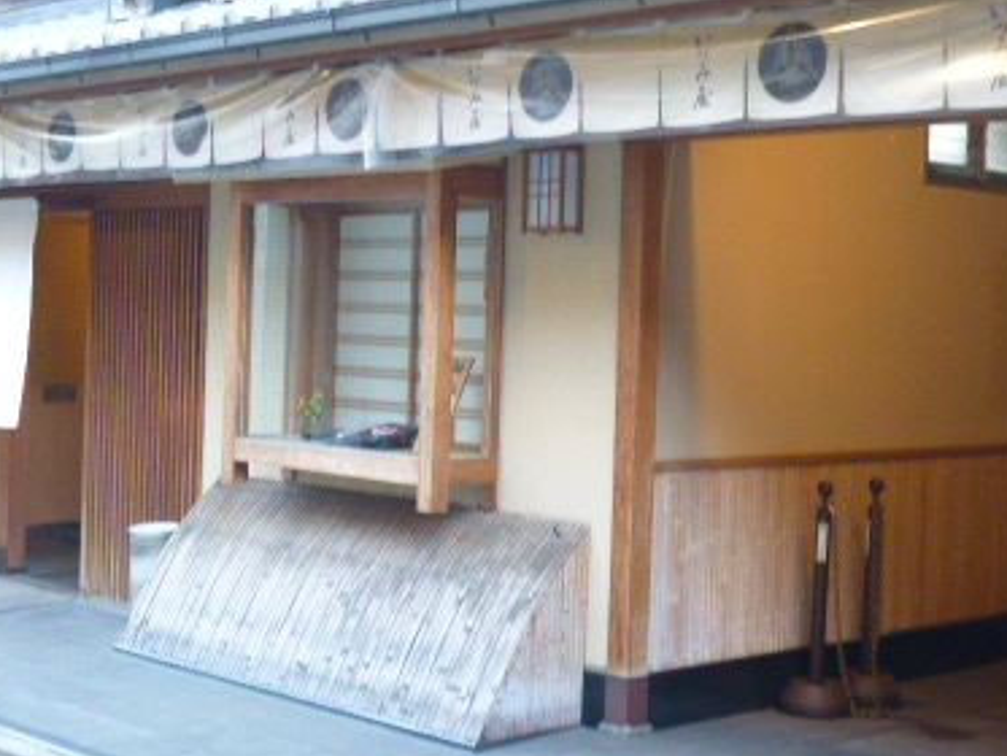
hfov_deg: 32.2
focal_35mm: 60
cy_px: 329
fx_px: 1746
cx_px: 462
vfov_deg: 24.4
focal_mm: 6.3
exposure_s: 1/30
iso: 400
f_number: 3.3
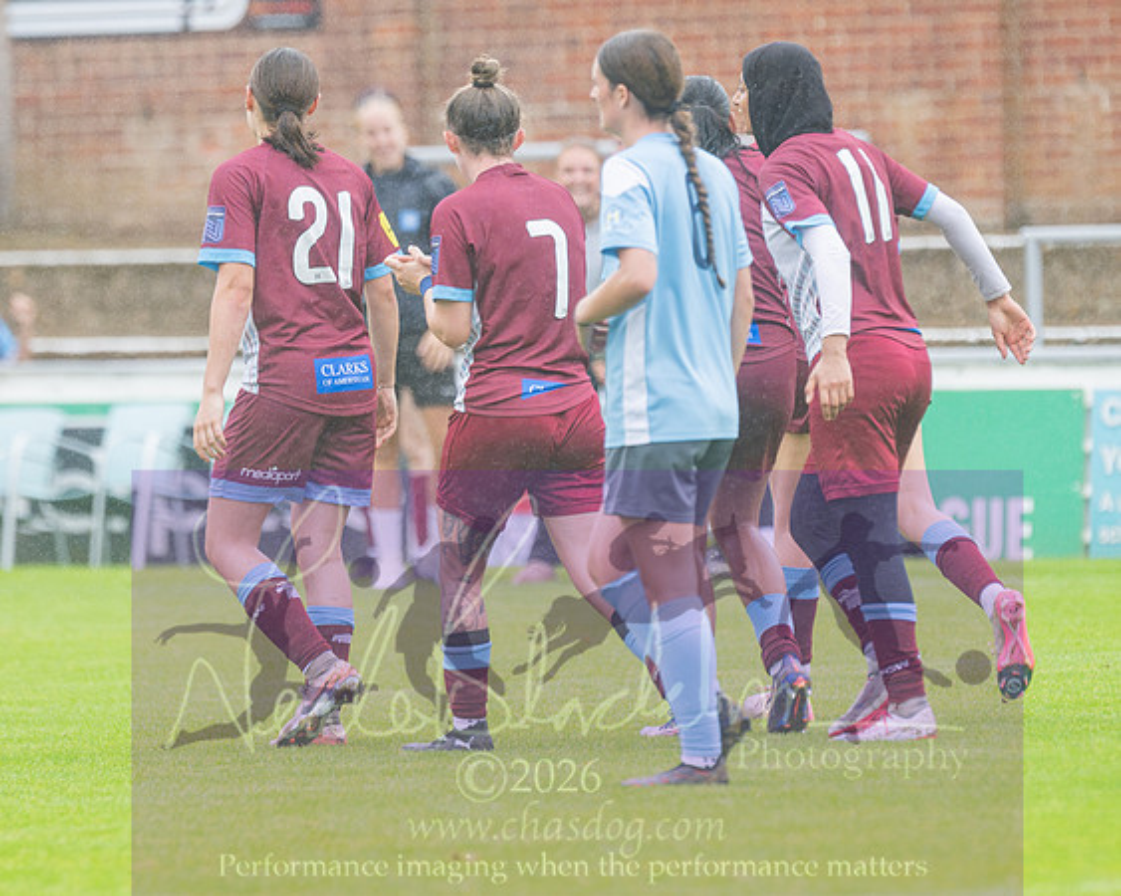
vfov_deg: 2.7
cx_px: 426
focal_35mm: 576
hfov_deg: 3.4
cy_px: 447
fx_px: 19112
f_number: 2.8
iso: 450
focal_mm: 250
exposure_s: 1/1600
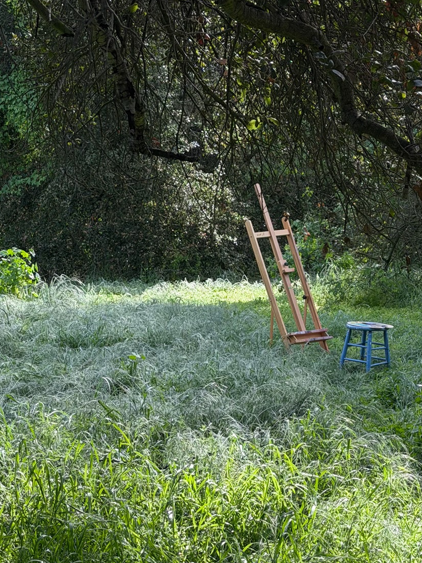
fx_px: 1447
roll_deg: +1.3
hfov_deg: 16.6
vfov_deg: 22.0
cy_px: 297
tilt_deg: -2.6
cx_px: 245
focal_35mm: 89
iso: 64
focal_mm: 6.76
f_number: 1.78
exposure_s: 1/1513
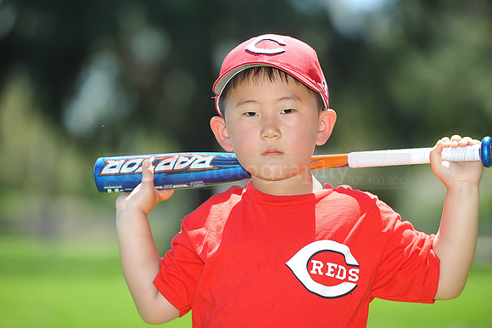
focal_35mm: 200
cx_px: 246
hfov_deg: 10.3
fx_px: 2732
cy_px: 164
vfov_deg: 6.9
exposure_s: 1/500
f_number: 4.5
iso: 200
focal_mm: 200
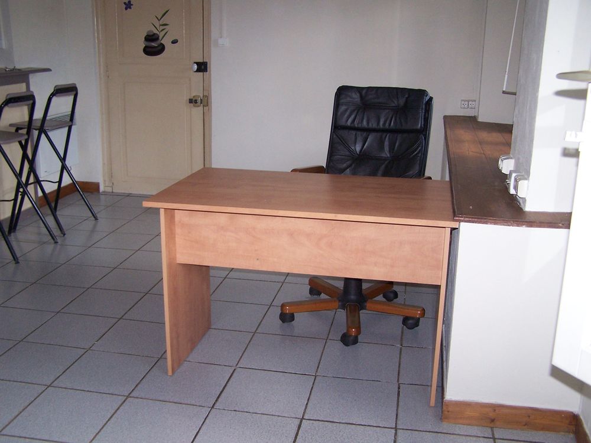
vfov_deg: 37.7
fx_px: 649
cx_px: 296
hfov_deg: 49.0
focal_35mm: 38
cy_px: 222
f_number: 2.8
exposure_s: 1/60
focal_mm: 6.3
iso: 140
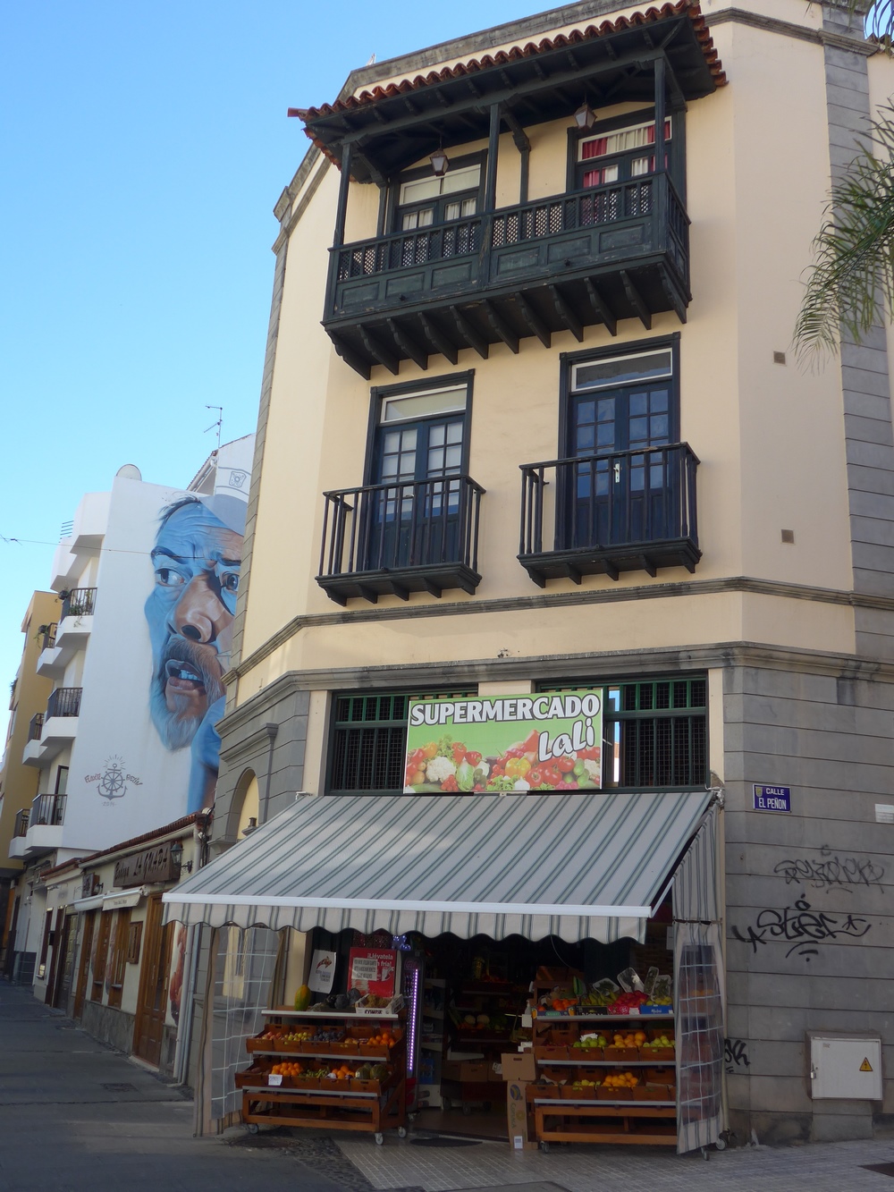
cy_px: 596
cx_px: 447
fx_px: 1239
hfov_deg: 39.7
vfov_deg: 51.4
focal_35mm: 36
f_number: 2.8
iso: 80
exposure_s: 1/500
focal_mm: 7.5
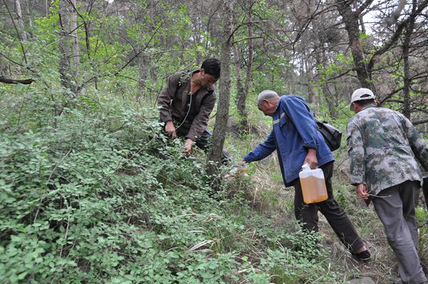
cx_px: 214
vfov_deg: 36.8
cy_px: 142
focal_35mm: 36
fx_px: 428
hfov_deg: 53.2
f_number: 6.3
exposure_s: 1/160
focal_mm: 24
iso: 1250
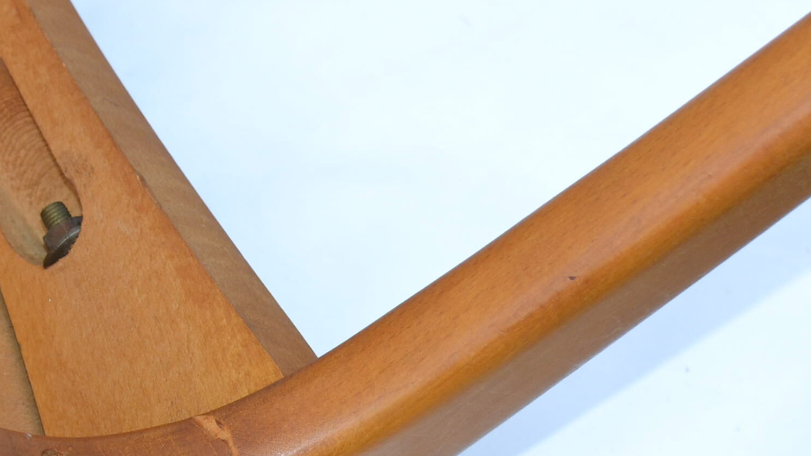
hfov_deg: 16.4
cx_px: -85
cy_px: 33
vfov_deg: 9.5
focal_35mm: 127
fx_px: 2735
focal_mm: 35
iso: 400
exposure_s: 1/200
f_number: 5.6
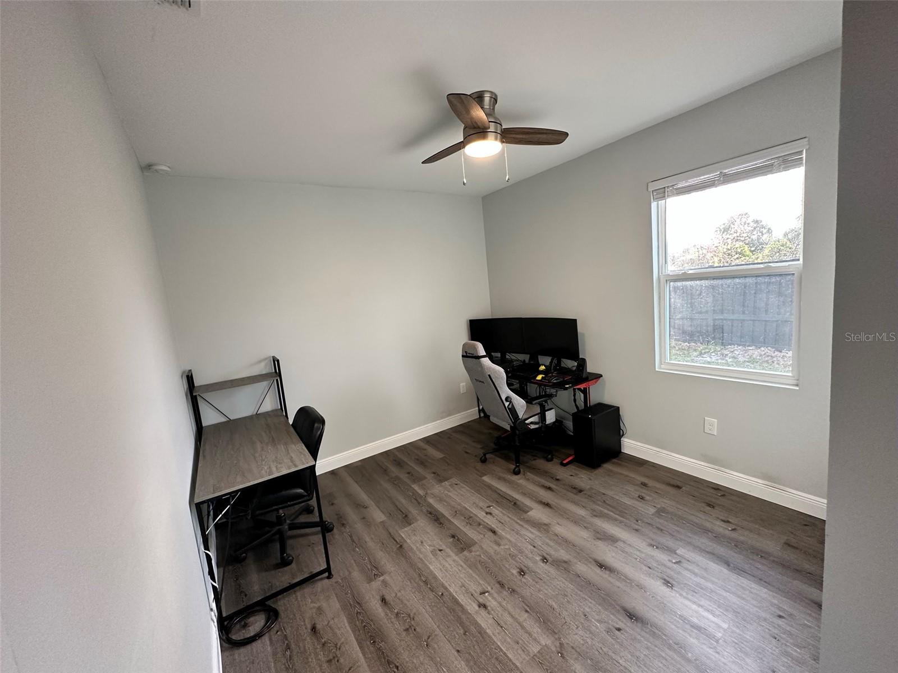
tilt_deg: -7.8
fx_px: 363
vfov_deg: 85.7
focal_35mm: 14
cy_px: 336
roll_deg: +5.5
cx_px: 449
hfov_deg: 102.1
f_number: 2.2
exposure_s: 1/120
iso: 250
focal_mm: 2.22
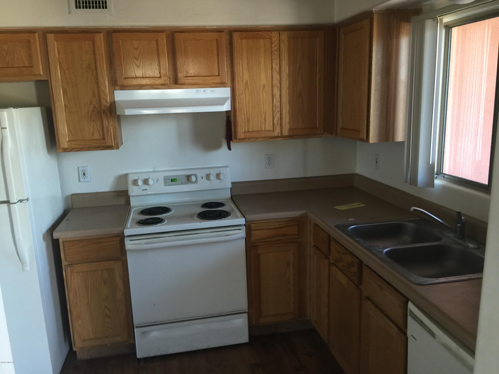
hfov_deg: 61.7
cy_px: 187
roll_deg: +1.4
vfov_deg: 48.2
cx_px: 250
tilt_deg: -13.7
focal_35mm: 29
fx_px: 418
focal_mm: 4.15
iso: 40
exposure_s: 1/15
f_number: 2.2
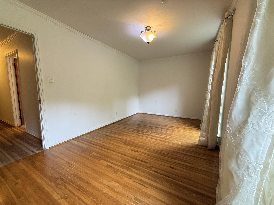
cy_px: 102
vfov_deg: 85.7
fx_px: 111
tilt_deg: -6.1
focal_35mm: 14
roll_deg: +0.0
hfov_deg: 102.1
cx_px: 137
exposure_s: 1/60
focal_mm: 2.22
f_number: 2.2
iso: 250
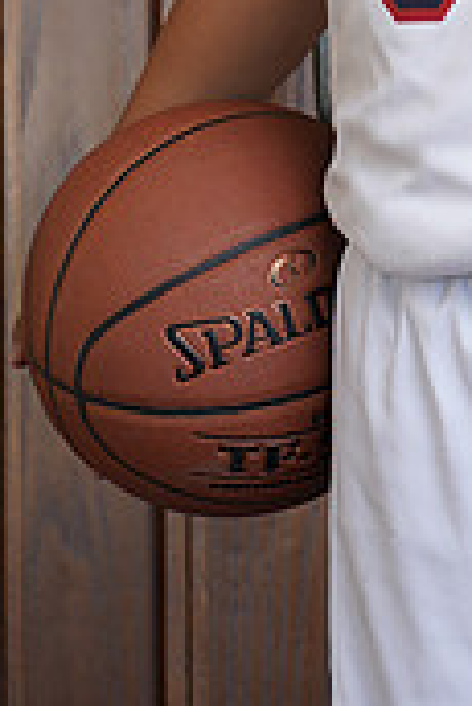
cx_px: 571
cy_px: -328
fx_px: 5613
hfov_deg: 4.8
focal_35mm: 286
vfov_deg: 7.1
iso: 200
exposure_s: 1/60
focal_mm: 85
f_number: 5.6
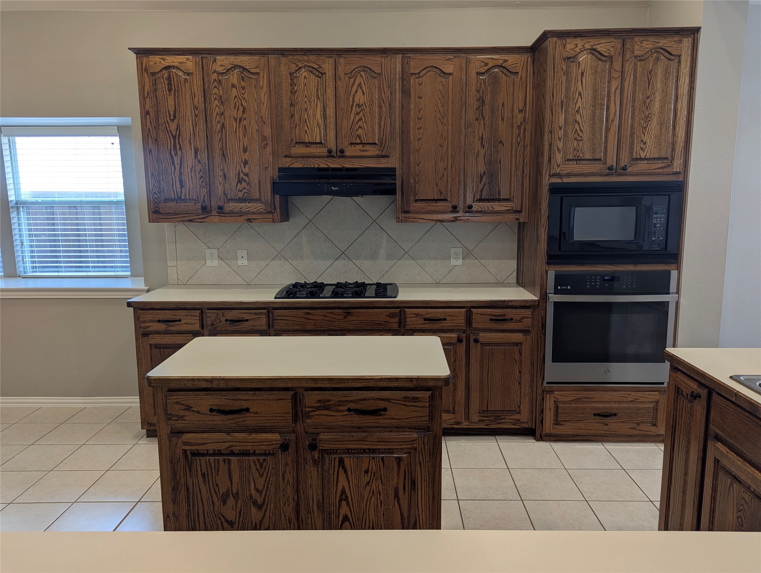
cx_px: 380
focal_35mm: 24
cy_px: 286
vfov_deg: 56.9
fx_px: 528
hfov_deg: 71.5
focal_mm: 6.81
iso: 45
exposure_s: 1/30
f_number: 1.85
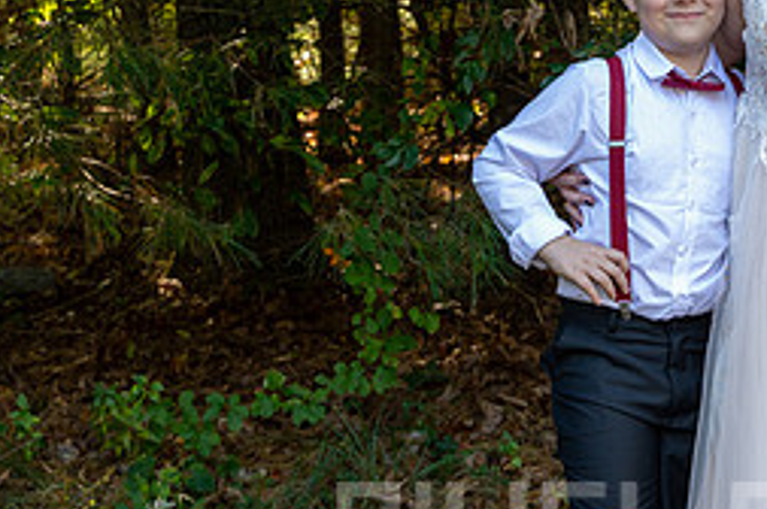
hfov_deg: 19.5
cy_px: 94
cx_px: 812
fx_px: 2149
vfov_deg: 13.4
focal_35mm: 101
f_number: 4.5
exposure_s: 1/200
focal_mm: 44
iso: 800
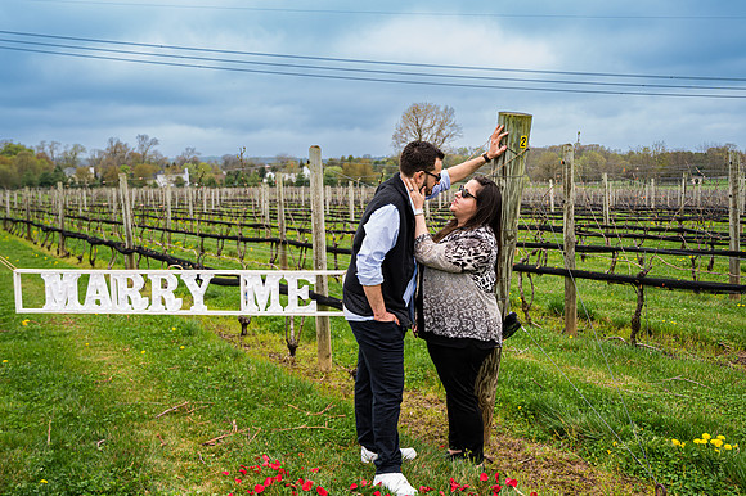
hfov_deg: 53.9
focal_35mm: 35
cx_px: 374
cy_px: 242
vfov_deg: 37.4
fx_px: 734
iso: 64
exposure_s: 1/200
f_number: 4
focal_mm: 33.5
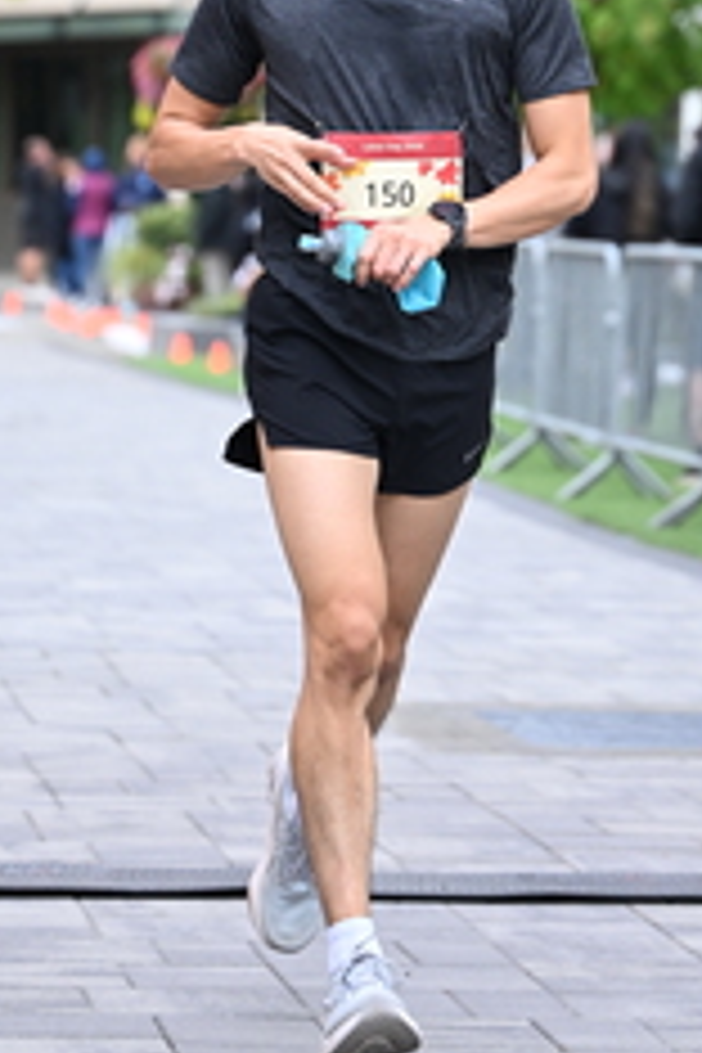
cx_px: 425
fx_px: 5850
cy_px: -4
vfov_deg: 10.2
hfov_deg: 6.9
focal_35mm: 200
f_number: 2.8
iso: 1000
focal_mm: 85
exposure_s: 1/1600
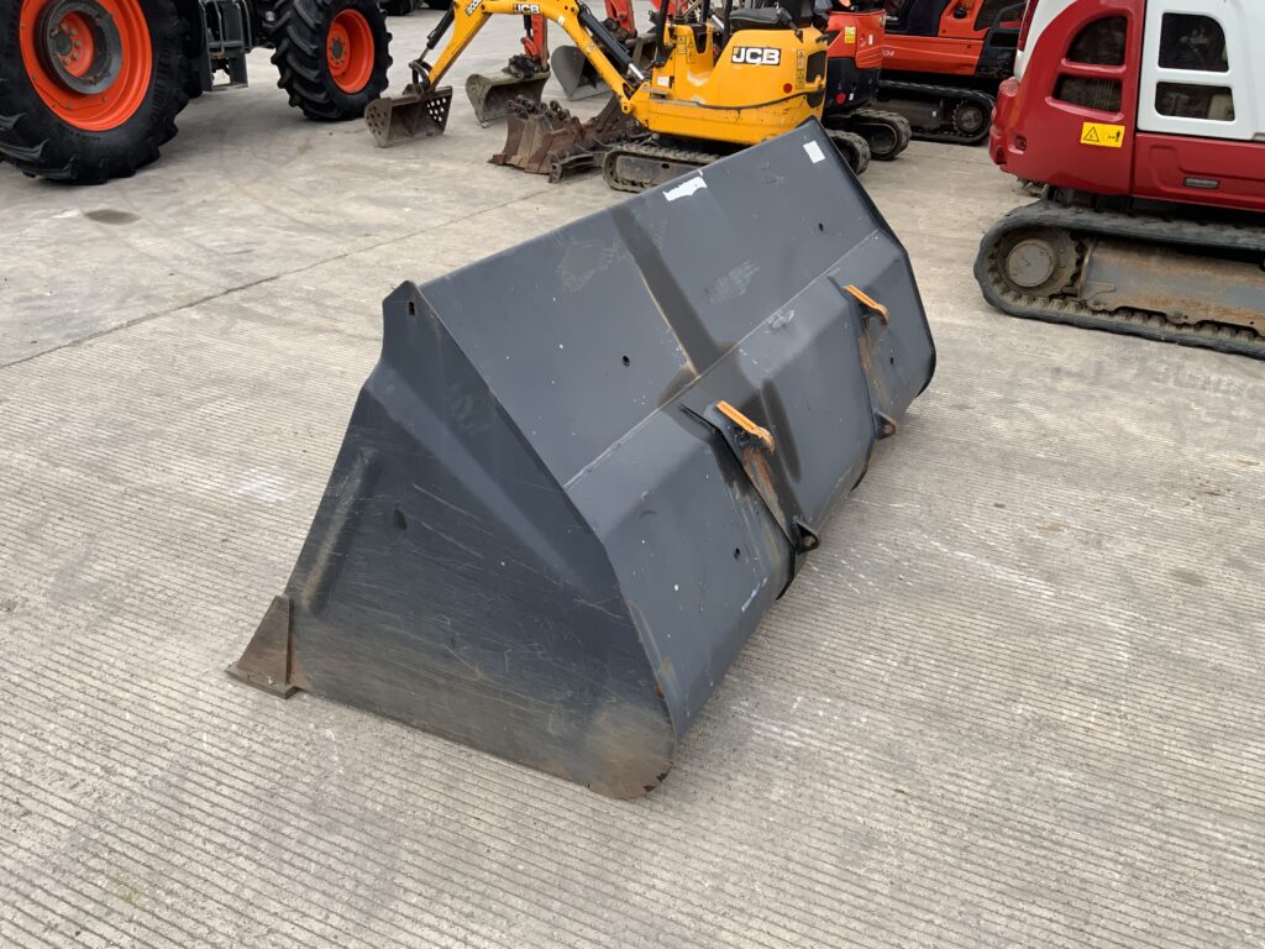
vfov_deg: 48.2
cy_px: 474
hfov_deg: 61.7
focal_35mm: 29
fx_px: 1060
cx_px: 632
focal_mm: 3
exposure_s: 1/500
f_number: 1.8
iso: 16
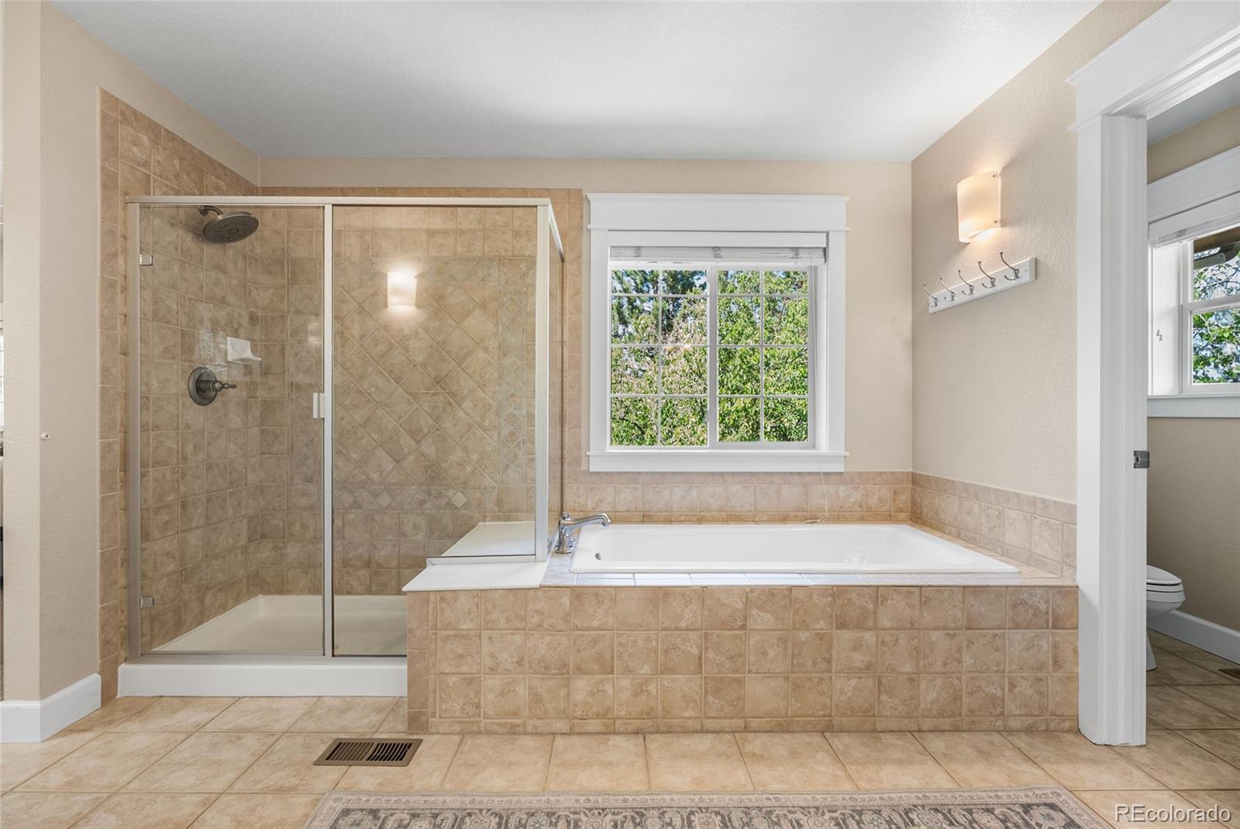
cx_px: 620
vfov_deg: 73.8
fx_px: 551
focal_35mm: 16
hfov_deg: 96.7
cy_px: 414
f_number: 8
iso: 200
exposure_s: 1/1.25
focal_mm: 16
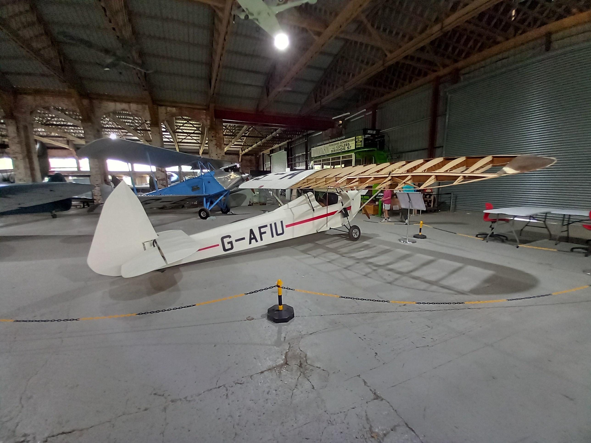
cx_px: 296
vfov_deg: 89.9
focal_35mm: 13
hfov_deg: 106.2
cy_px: 222
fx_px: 222
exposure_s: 1/33
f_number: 2.2
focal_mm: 1.13
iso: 200
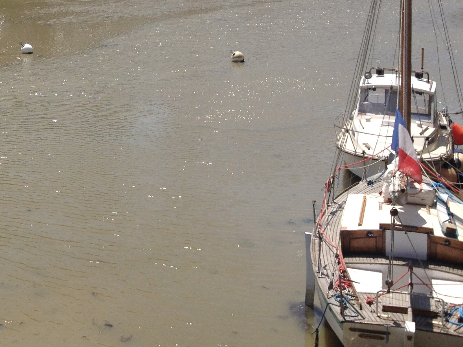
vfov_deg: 17.8
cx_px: 36
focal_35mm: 80
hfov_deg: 23.7
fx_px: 1070
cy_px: -40
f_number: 2.4
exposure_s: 1/2208
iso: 50
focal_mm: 4.28
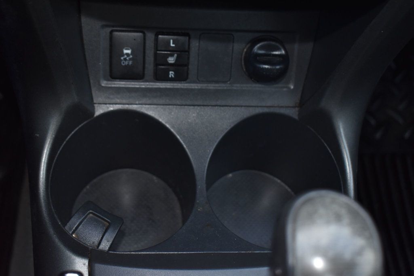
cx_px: 207
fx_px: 604
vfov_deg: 25.7
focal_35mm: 52
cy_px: 138
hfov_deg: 37.9
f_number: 5
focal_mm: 35
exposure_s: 1/100
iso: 800
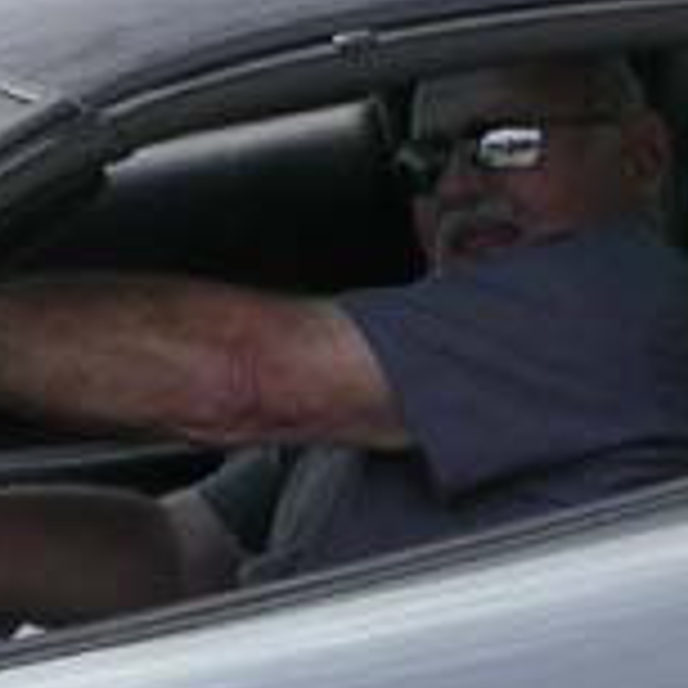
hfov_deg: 9.9
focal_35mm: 176
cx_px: 261
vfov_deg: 9.9
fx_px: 3958
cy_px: 373
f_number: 6.7
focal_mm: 7.85
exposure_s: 1/273
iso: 100
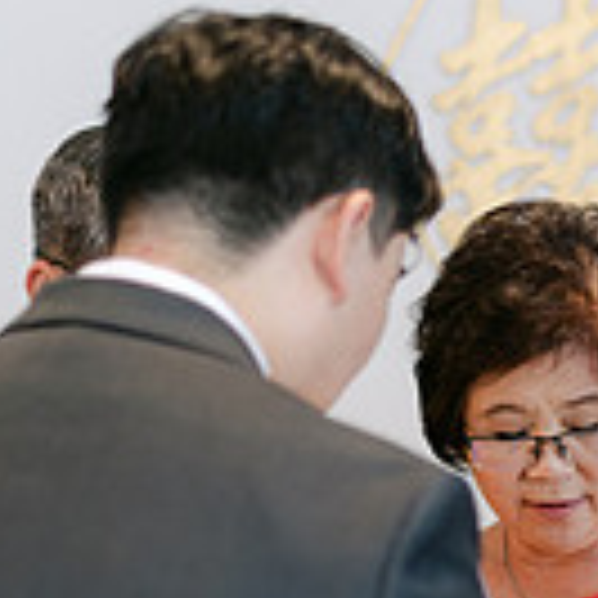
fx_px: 2619
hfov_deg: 12.9
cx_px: 597
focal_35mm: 134
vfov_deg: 12.8
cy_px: 641
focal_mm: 35
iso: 250
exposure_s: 1/125
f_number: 1.4
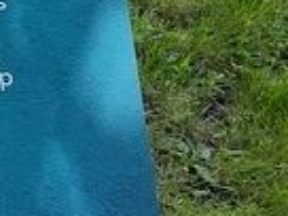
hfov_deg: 11.4
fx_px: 1123
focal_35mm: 135
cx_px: -457
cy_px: 85
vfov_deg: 11.0
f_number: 1.8
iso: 100
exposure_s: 1/442
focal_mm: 5.56
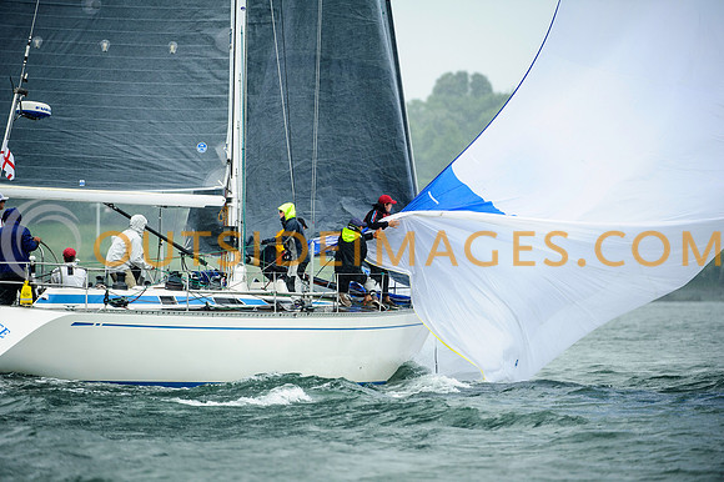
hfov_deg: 6.8
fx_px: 6138
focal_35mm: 305
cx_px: 362
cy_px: 241
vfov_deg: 4.5
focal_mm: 300
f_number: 5
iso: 640
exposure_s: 1/800
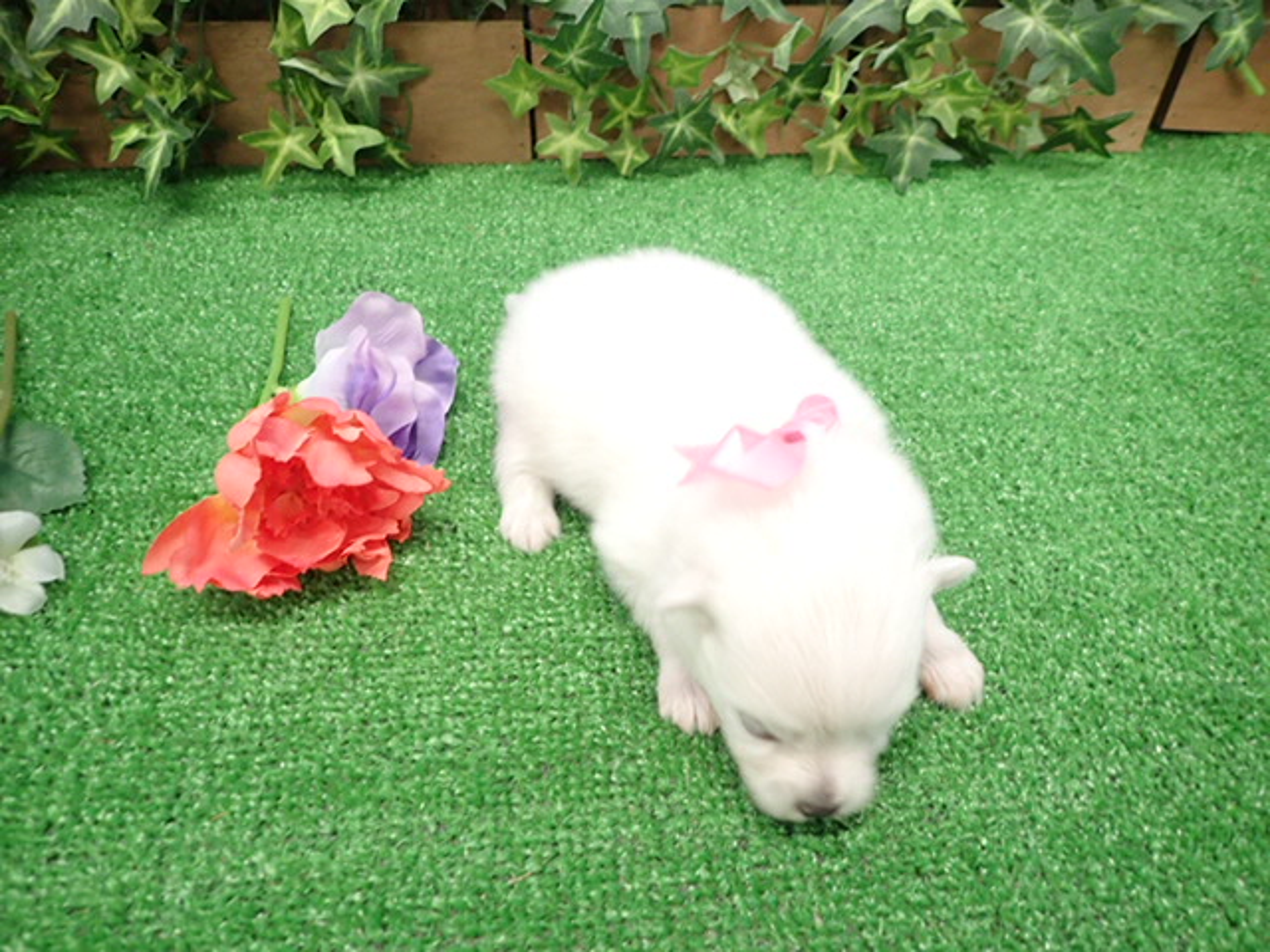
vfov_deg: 54.9
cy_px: 476
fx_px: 917
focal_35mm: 25
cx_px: 635
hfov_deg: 69.4
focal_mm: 4.5
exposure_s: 1/50
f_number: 2
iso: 400
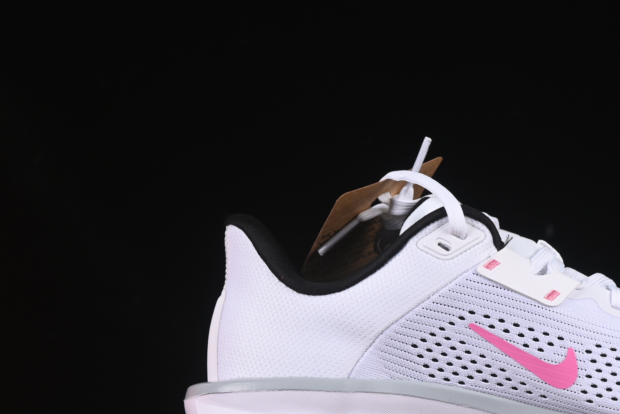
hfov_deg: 15.4
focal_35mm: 132
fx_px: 2273
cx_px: 519
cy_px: 278
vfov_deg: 10.4
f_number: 8
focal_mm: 50
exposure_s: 1/80
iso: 160
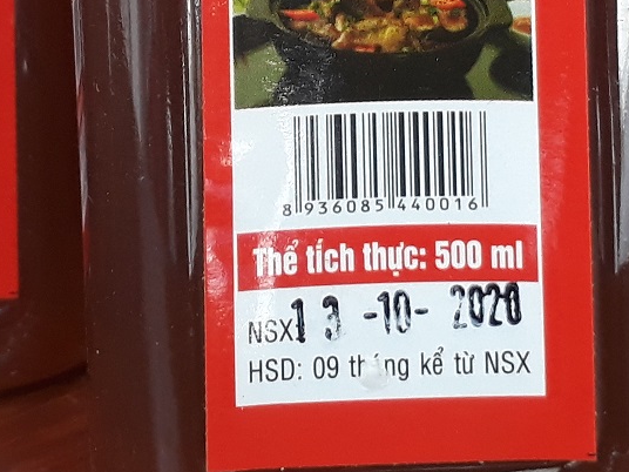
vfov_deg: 13.0
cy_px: -339
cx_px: 293
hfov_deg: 18.9
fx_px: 1890
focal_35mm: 104
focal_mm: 3.6
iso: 100
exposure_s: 1/33
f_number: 1.9
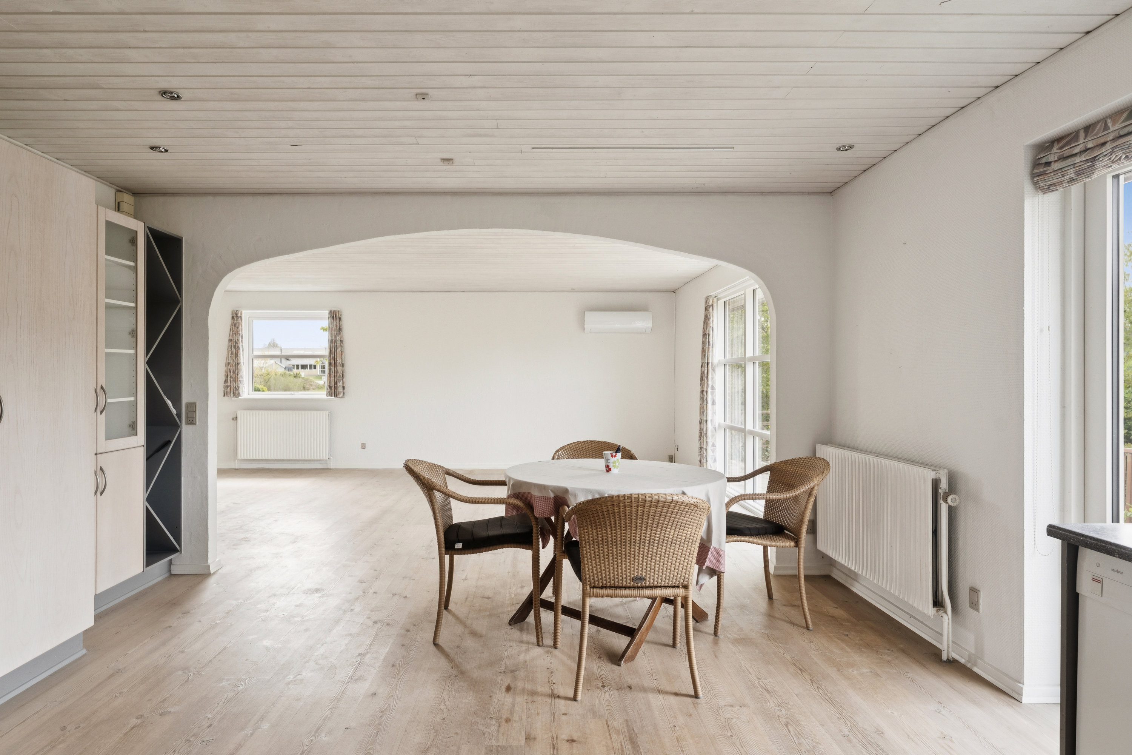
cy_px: 378
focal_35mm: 20
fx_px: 635
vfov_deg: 61.4
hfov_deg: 83.4
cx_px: 566
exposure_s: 1/100
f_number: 7.1
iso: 800
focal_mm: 20.2
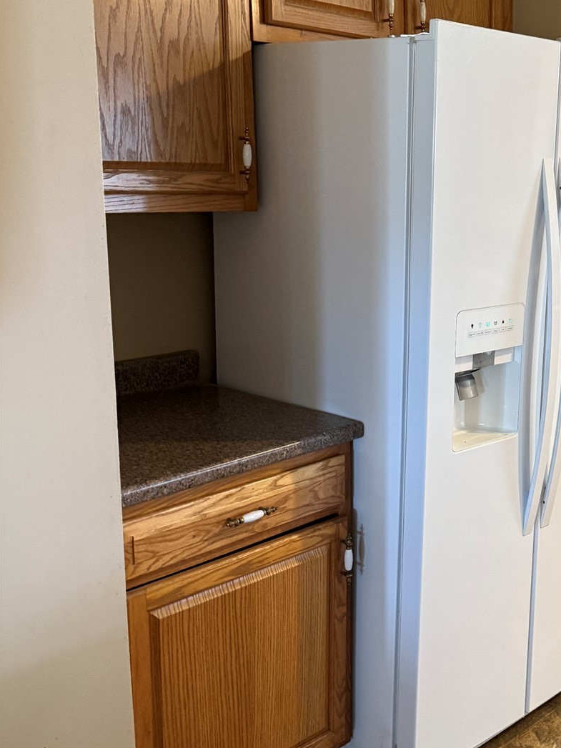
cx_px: 512
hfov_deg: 31.3
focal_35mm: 44
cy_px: 341
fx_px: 951
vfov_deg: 42.9
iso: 320
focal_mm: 6.76
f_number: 1.78
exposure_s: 1/60
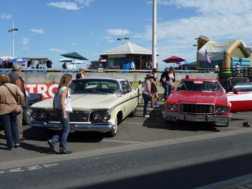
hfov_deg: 44.8
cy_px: 94
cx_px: 126
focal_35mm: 42
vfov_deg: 34.3
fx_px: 306
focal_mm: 7.6
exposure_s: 1/800
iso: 80
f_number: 4.1
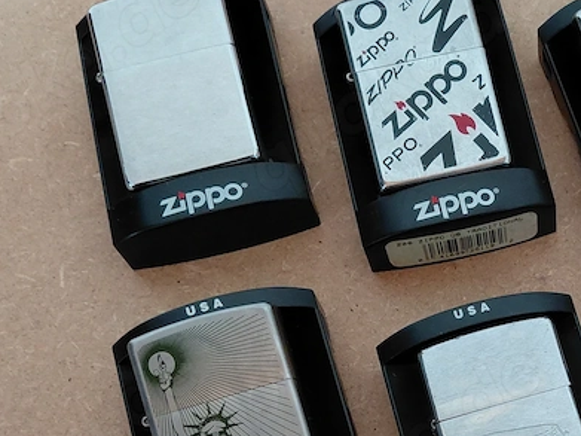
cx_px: 575
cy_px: 481
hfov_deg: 28.5
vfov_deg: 21.7
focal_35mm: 64
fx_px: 1074
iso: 500
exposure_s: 1/25
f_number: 1.8
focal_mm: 4.69
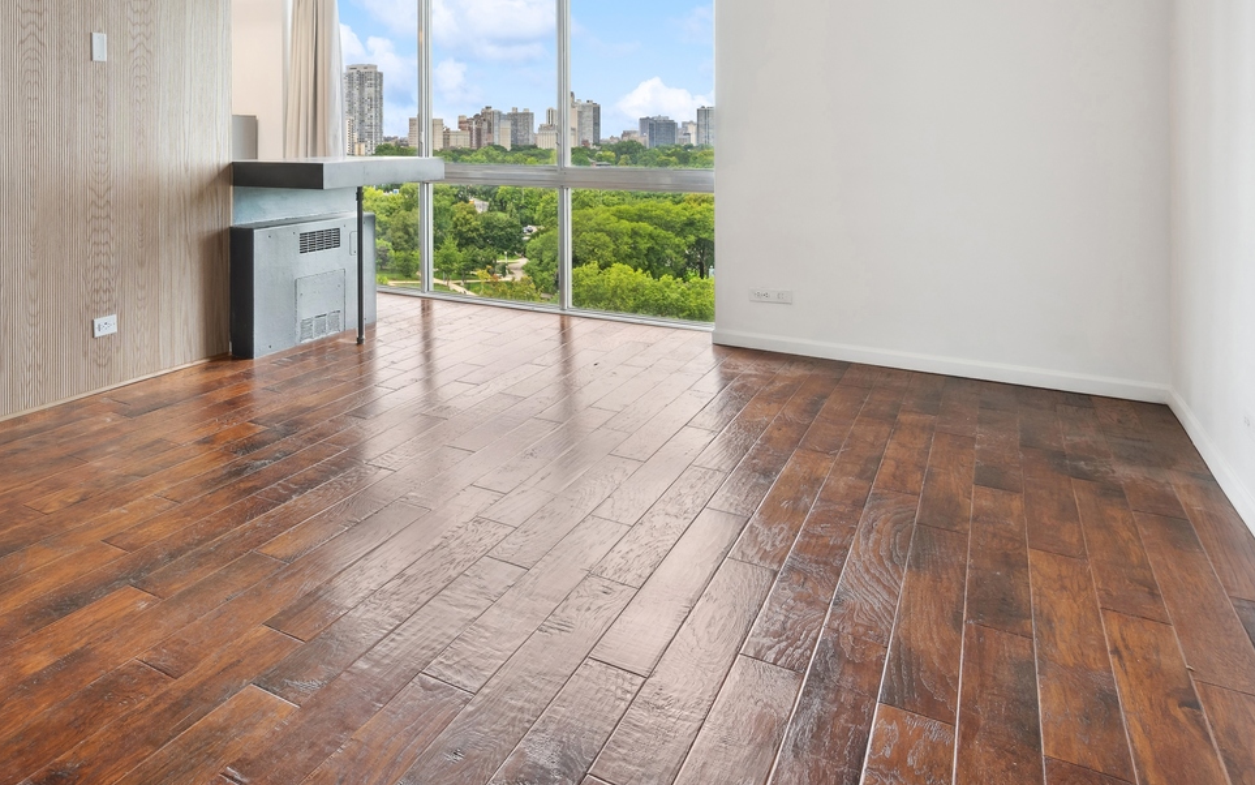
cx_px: 261
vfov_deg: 48.3
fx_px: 821
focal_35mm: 24
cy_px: 159
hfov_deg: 68.1
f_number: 9.5
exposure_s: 1/10
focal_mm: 14
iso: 200
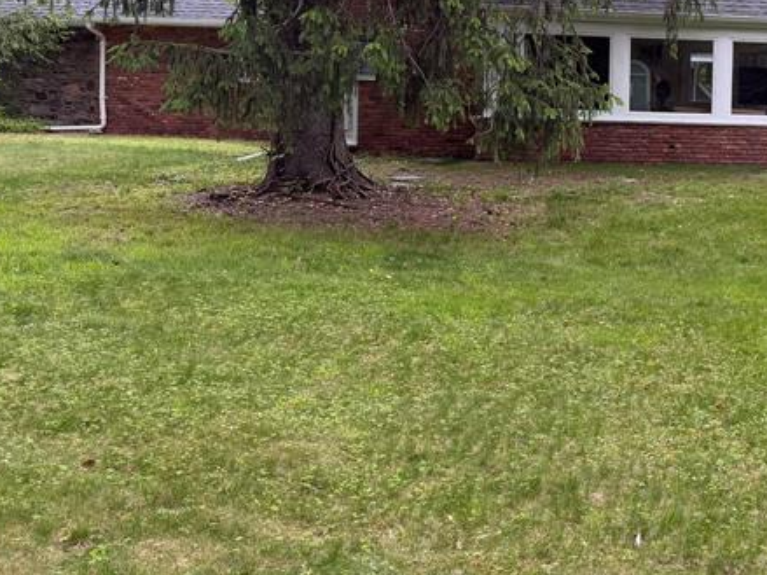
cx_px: 844
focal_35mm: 56
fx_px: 1240
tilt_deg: -1.7
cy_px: 129
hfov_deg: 30.7
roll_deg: -2.3
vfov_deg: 25.7
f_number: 1.78
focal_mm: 6.76
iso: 100
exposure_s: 1/187
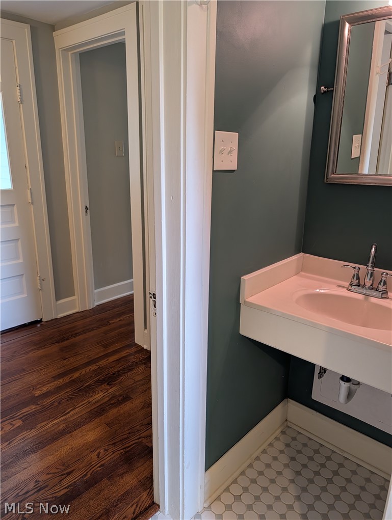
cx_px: 196
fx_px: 361
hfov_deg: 56.9
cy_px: 260
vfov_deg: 71.5
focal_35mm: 24
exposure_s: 1/120
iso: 502
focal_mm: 6.9
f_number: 1.68
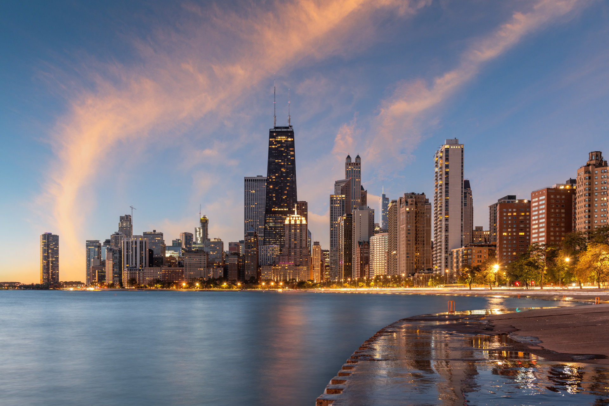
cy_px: 203
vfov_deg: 36.9
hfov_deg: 53.1
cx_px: 304
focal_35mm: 36
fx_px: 609
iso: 64
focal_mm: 36
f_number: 8
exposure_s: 2
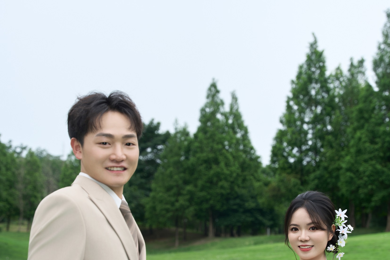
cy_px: 196
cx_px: 197
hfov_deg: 24.5
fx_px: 900
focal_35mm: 83
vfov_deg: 16.4
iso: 100
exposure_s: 1/250
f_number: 4.5
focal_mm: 54.7
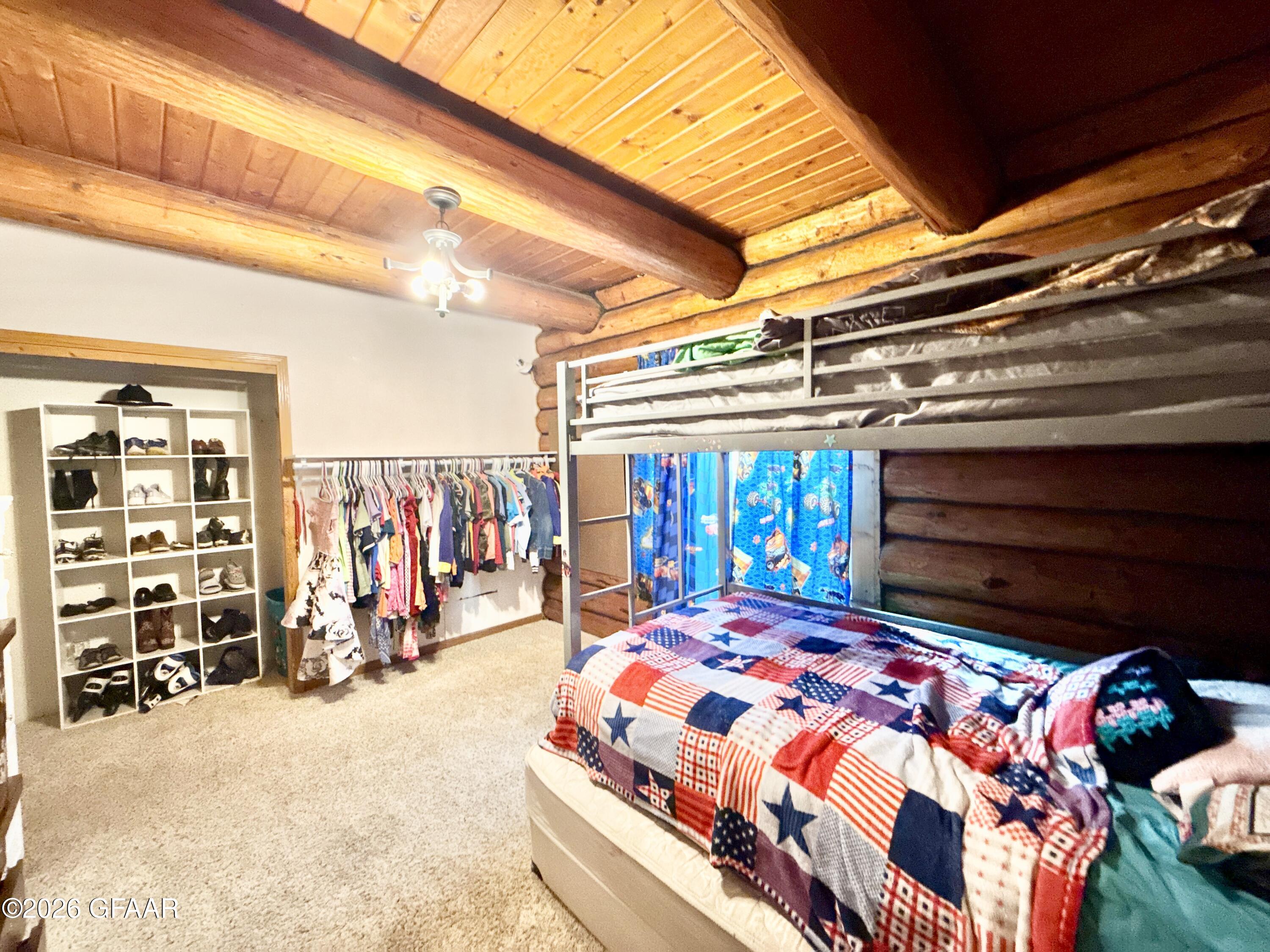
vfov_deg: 85.7
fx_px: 514
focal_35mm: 14
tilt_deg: -2.2
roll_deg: +0.4
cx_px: 635
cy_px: 476
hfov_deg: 102.1
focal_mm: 2.22
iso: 800
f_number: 2.2
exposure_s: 1/60
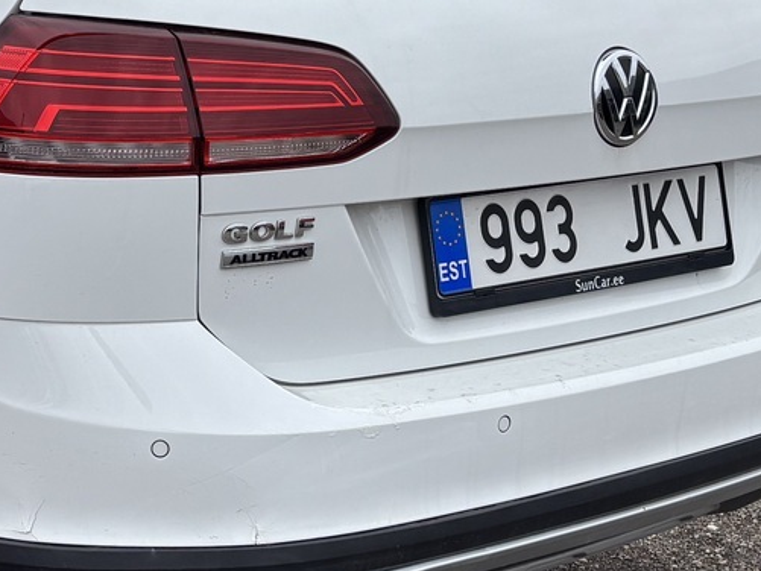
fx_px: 1825
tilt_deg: -12.5
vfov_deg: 17.8
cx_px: 41
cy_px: 231
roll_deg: -2.5
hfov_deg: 22.8
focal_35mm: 83
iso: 50
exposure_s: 1/1047
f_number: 1.6
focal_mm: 5.96
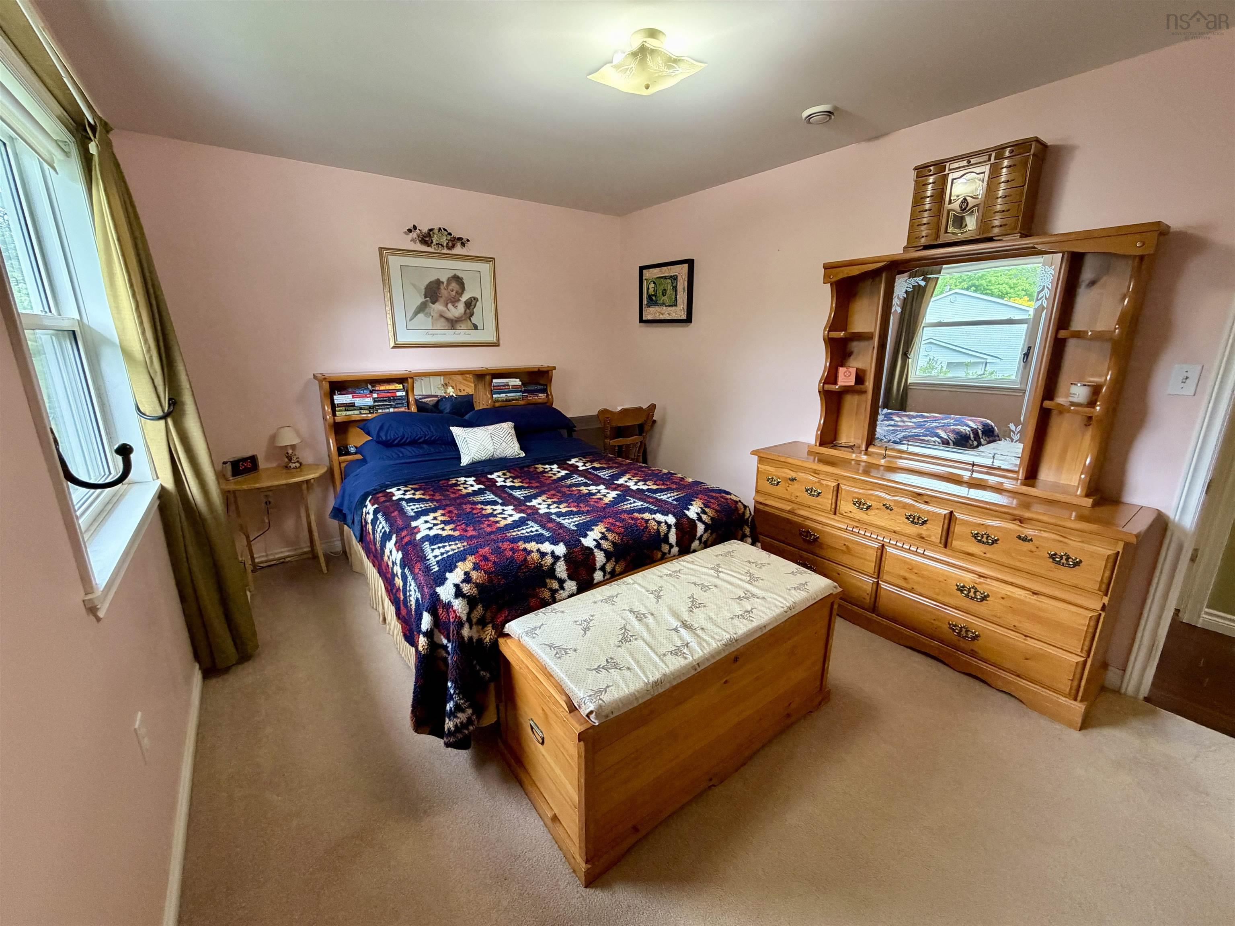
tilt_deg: -13.8
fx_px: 499
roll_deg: -0.1
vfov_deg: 85.7
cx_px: 618
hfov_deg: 102.1
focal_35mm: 14
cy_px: 463
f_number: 2.2
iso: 400
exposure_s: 1/60
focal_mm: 2.22
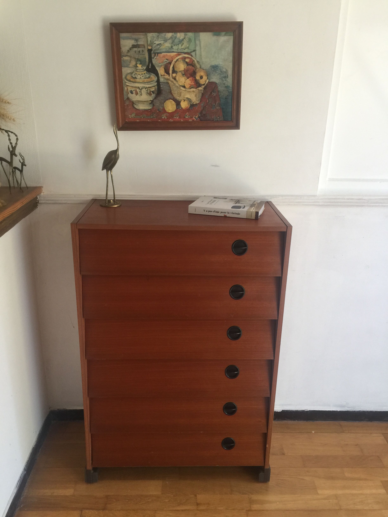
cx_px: 194
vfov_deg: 61.7
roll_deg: -0.8
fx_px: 433
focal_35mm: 29
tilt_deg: -22.2
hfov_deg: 48.2
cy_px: 258
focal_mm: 4.15
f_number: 2.2
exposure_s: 1/33
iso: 32
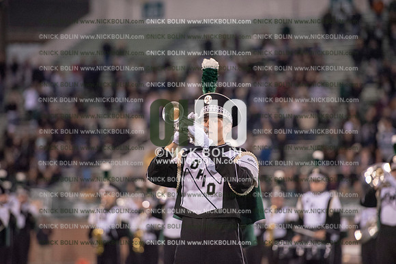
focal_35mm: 200
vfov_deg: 6.9
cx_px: 198
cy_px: 132
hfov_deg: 10.3
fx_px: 2200
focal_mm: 200
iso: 5000
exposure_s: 1/1250
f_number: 3.2
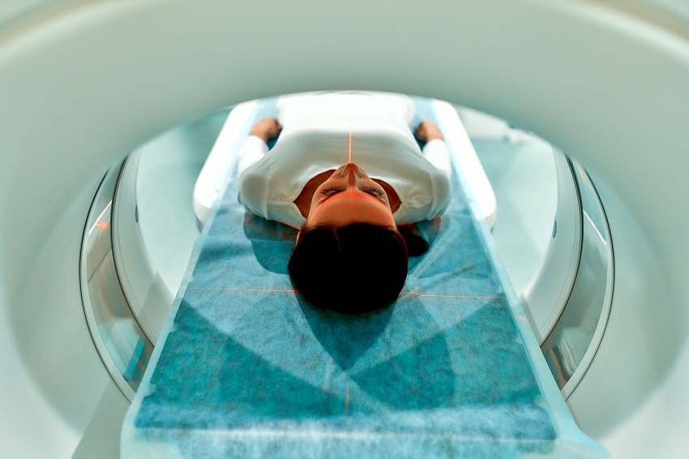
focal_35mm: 35
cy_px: 230
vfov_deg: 37.8
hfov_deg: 54.5
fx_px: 670
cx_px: 344
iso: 640
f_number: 1.8
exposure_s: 1/80
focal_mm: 35
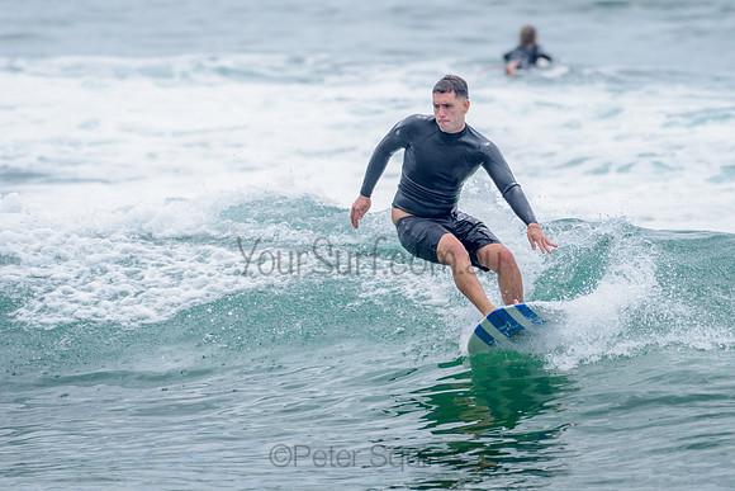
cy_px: 260
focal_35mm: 613
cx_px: 451
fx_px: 12520
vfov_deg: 2.2
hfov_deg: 3.4
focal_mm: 500
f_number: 5.6
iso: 220
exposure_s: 1/2000
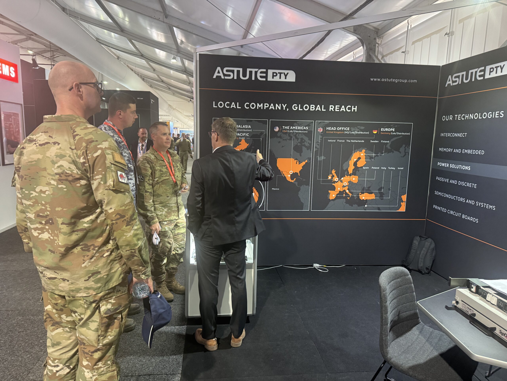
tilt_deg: -7.9
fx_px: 352
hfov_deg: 71.6
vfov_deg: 56.8
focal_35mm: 24
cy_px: 190
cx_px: 254
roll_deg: -1.0
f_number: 1.78
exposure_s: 1/50
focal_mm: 6.76
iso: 400
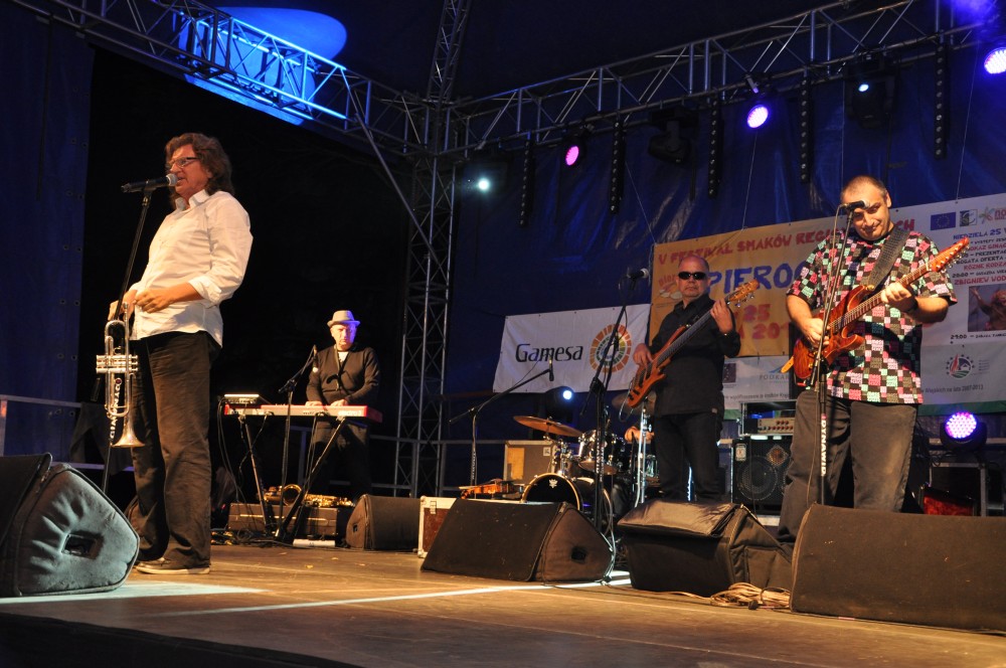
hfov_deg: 49.6
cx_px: 503
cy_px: 334
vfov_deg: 34.1
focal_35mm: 39
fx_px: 1088
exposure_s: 1/60
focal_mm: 26
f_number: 4
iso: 800
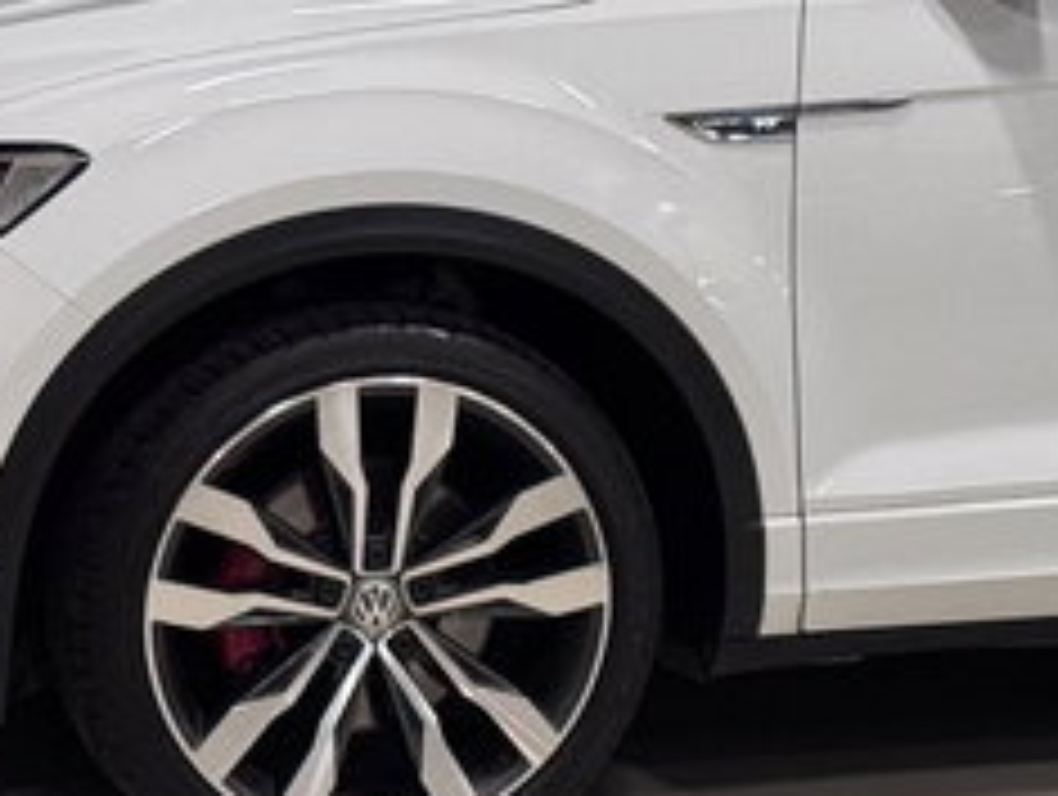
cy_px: 346
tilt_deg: -8.2
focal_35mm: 155
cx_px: 1067
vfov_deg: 9.6
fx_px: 4745
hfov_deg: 12.6
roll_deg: -2.1
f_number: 1.78
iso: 320
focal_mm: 6.76
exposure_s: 1/33
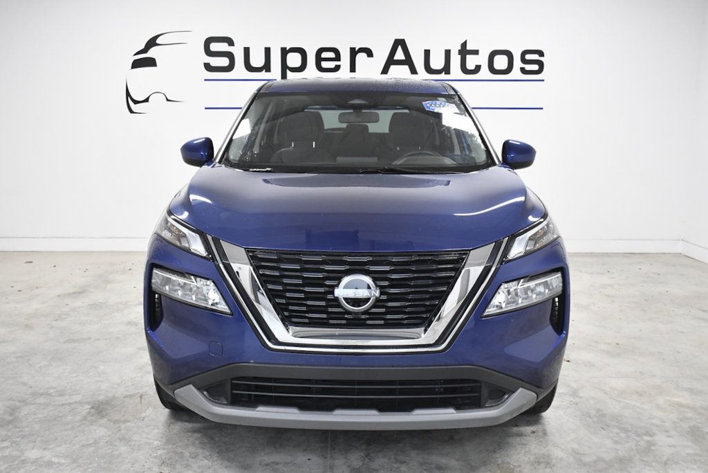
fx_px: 669
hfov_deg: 55.8
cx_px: 354
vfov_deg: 38.9
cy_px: 236
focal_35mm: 34
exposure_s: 1/320
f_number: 5.6
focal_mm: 23
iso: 2500
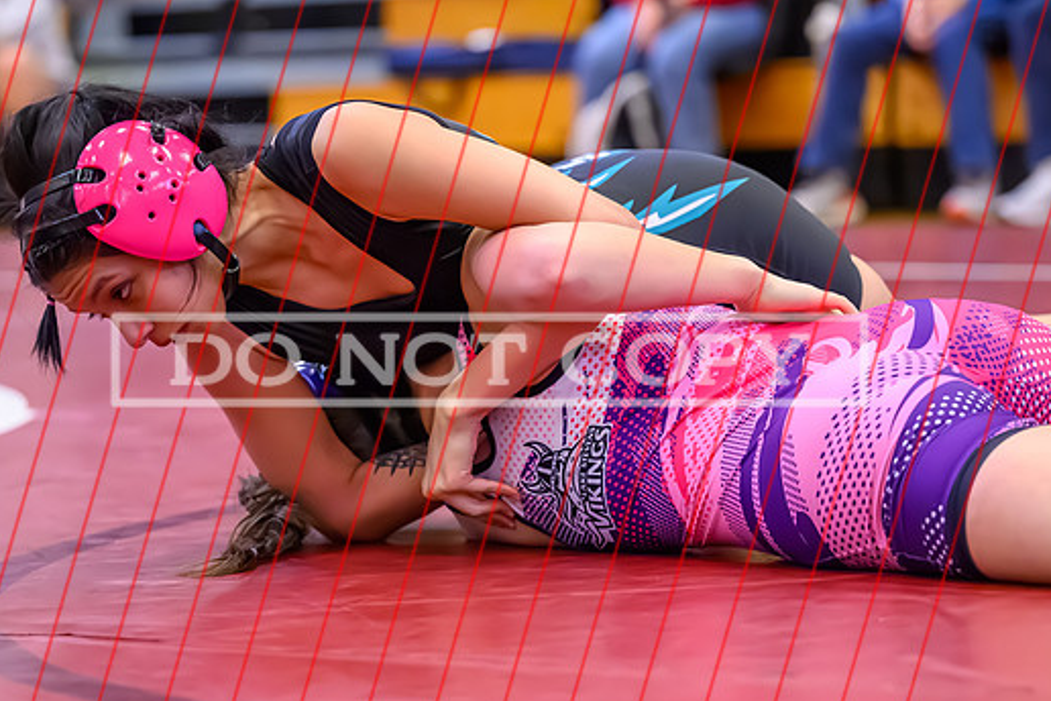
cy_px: 459
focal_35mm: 141
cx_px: 539
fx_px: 4116
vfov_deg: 9.7
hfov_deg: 14.6
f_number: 2.8
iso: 10000
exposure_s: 1/640
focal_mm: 100
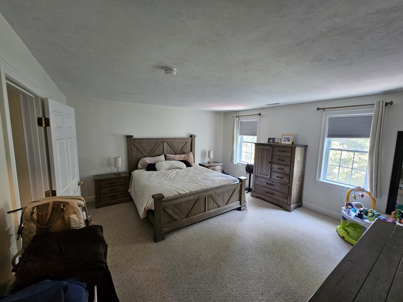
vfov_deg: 89.9
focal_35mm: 13
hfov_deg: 106.2
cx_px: 202
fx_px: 151
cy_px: 151
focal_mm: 2.2
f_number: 2.2
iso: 320
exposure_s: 1/30
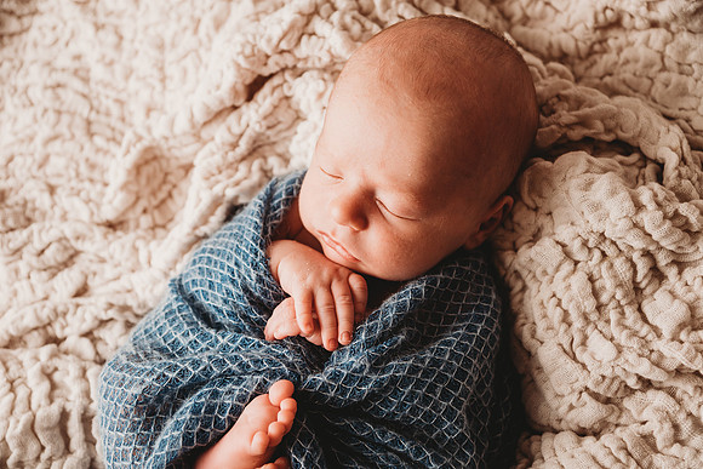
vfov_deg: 24.6
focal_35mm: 55
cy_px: 234
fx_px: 1074
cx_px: 352
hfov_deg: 36.2
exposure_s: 1/160
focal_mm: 55
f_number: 4
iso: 100
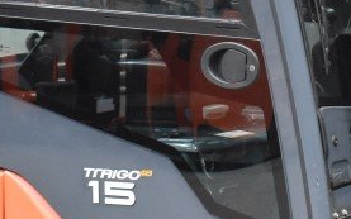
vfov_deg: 7.6
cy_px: 54
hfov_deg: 12.1
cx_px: 326
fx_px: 1645
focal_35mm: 172
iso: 1600
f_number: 5
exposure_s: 1/25
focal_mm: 26
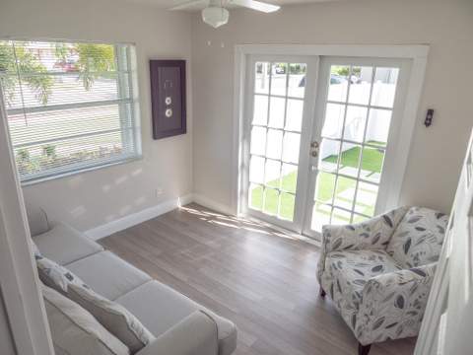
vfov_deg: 53.1
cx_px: 236
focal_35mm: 26
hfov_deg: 67.3
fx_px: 355
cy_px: 178
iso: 200
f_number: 5
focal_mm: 12
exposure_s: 1/320
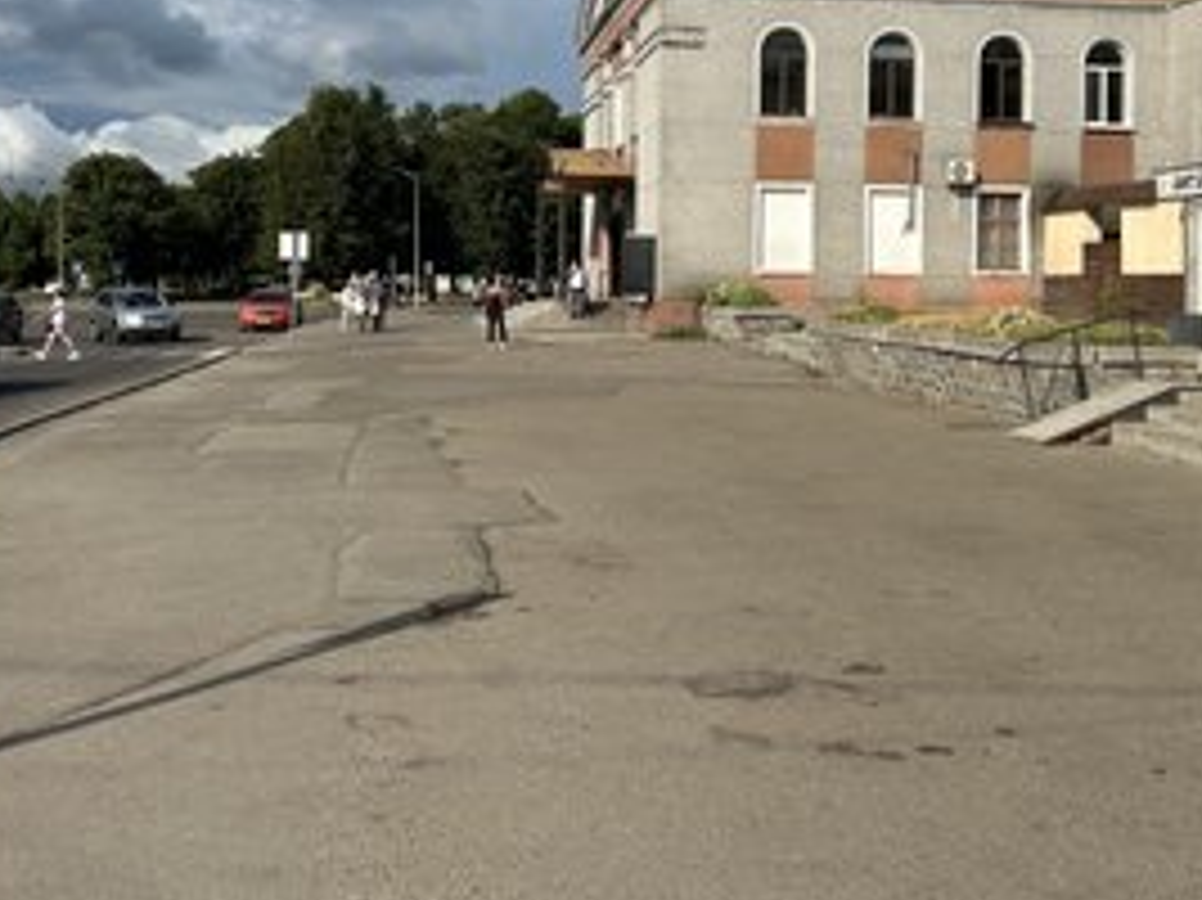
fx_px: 1354
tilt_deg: +0.5
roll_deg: -1.0
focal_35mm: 39
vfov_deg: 36.3
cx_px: 626
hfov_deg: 47.9
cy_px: 279
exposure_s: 1/6211
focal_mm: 5.7
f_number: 1.5
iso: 50
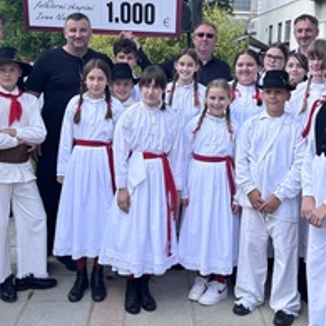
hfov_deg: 32.2
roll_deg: -1.9
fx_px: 565
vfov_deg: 31.8
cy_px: 97
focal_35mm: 53
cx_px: 172
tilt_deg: -5.1
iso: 50
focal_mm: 5.7
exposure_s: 1/1361
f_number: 1.5
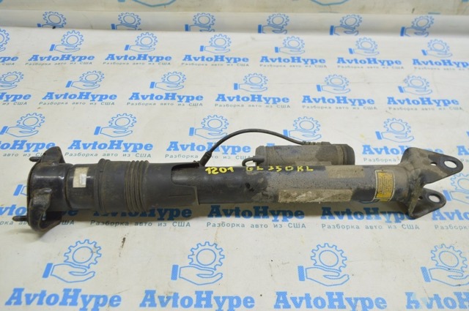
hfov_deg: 57.3
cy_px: 156
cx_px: 234
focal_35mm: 33
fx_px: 429
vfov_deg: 39.9
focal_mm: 22
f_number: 5.6
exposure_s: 1/20
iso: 400
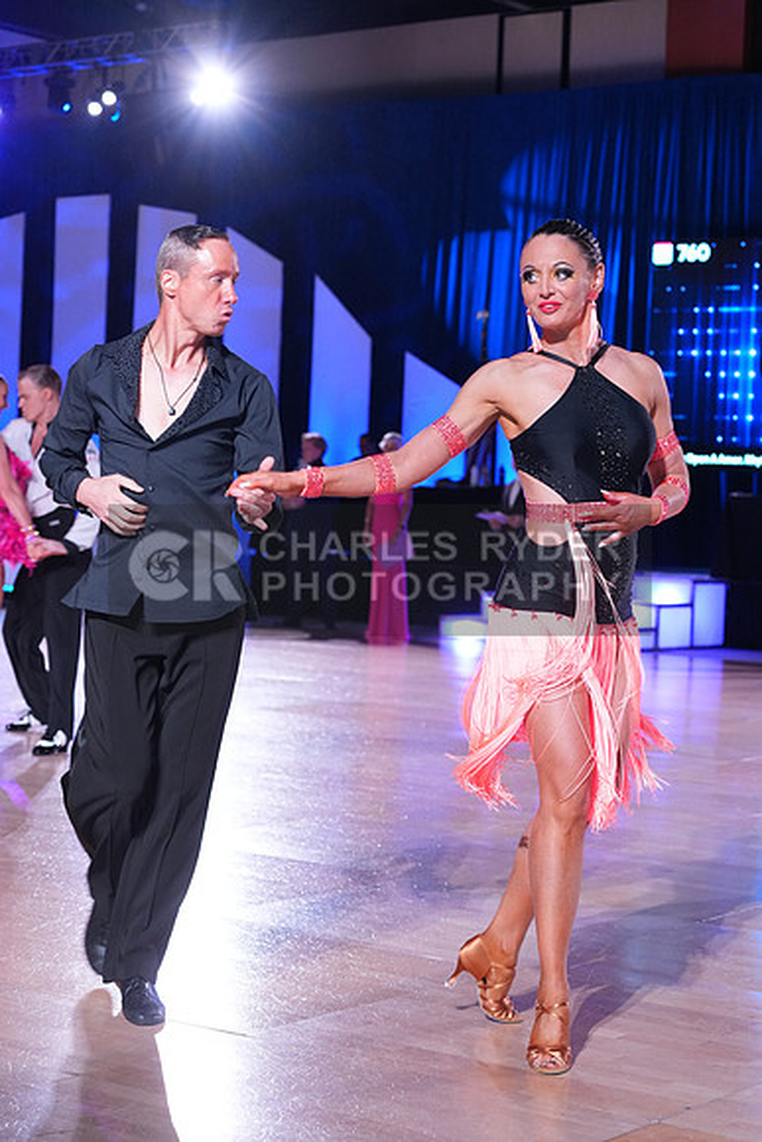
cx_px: 381
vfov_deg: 28.8
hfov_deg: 19.5
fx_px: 2221
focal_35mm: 70
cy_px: 571
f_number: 5
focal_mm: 70
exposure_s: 1/250
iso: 3200
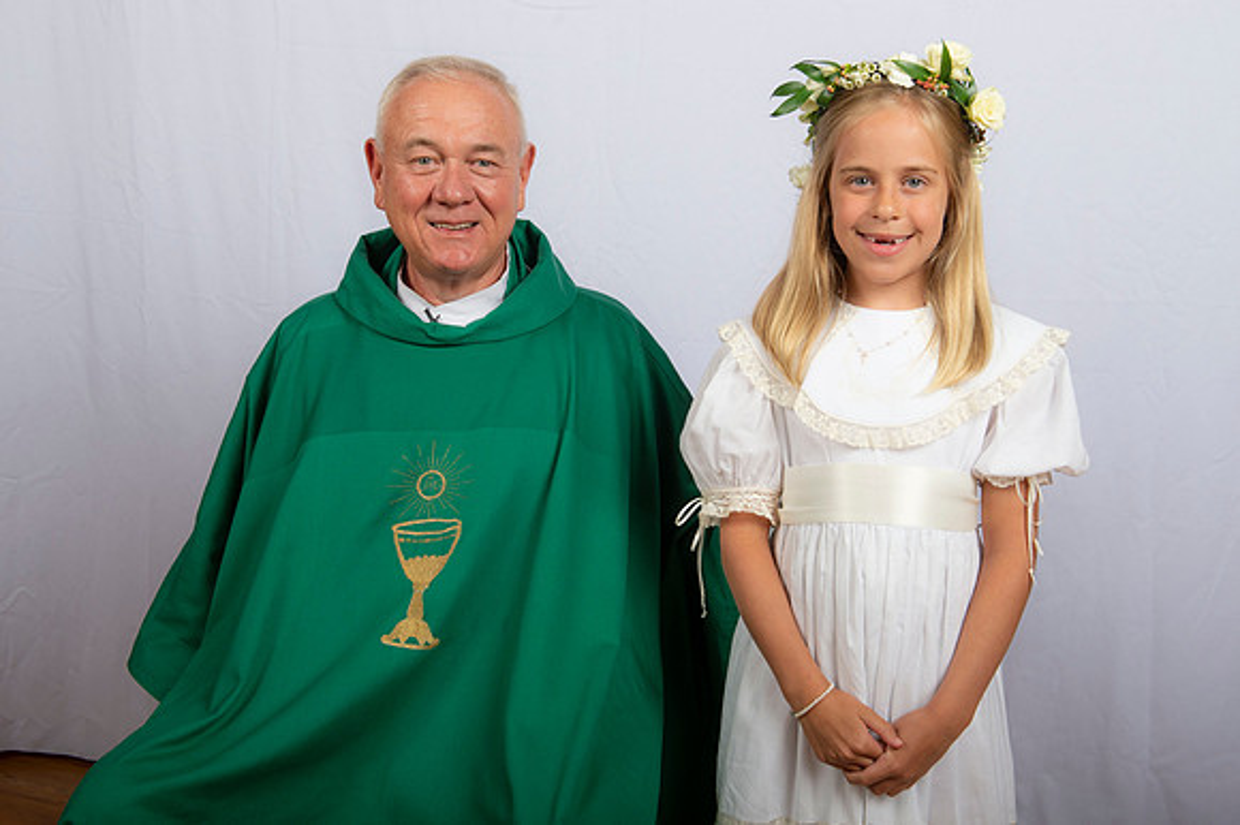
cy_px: 412
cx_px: 620
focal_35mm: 48
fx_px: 1652
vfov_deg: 28.0
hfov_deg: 41.1
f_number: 8
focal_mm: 48
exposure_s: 1/200
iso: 320
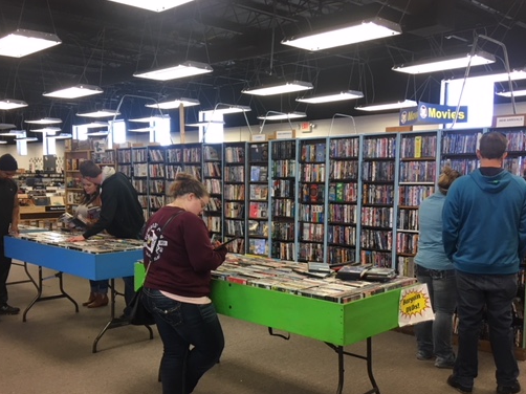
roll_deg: +0.3
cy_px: 233
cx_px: 229
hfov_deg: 50.0
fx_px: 562
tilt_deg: -5.7
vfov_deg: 38.5
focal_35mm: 37
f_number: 2.2
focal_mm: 4.15
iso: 40
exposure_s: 1/30
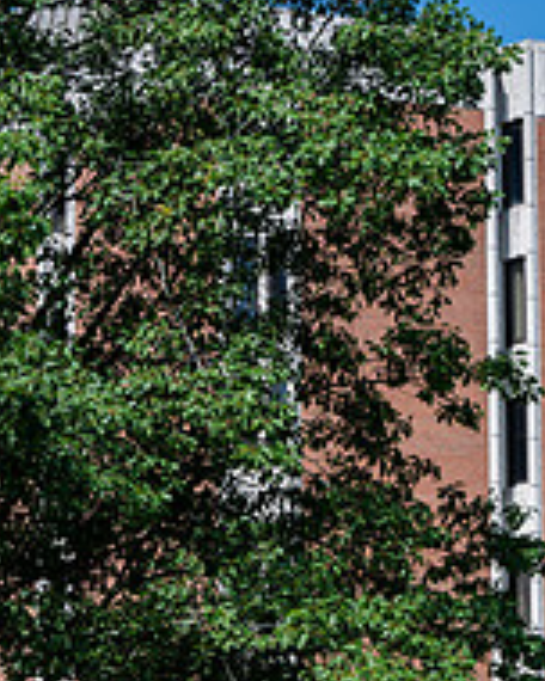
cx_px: 387
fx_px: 3145
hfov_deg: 9.9
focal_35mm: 156
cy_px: 753
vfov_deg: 12.2
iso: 125
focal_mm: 70
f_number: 6.3
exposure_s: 1/500
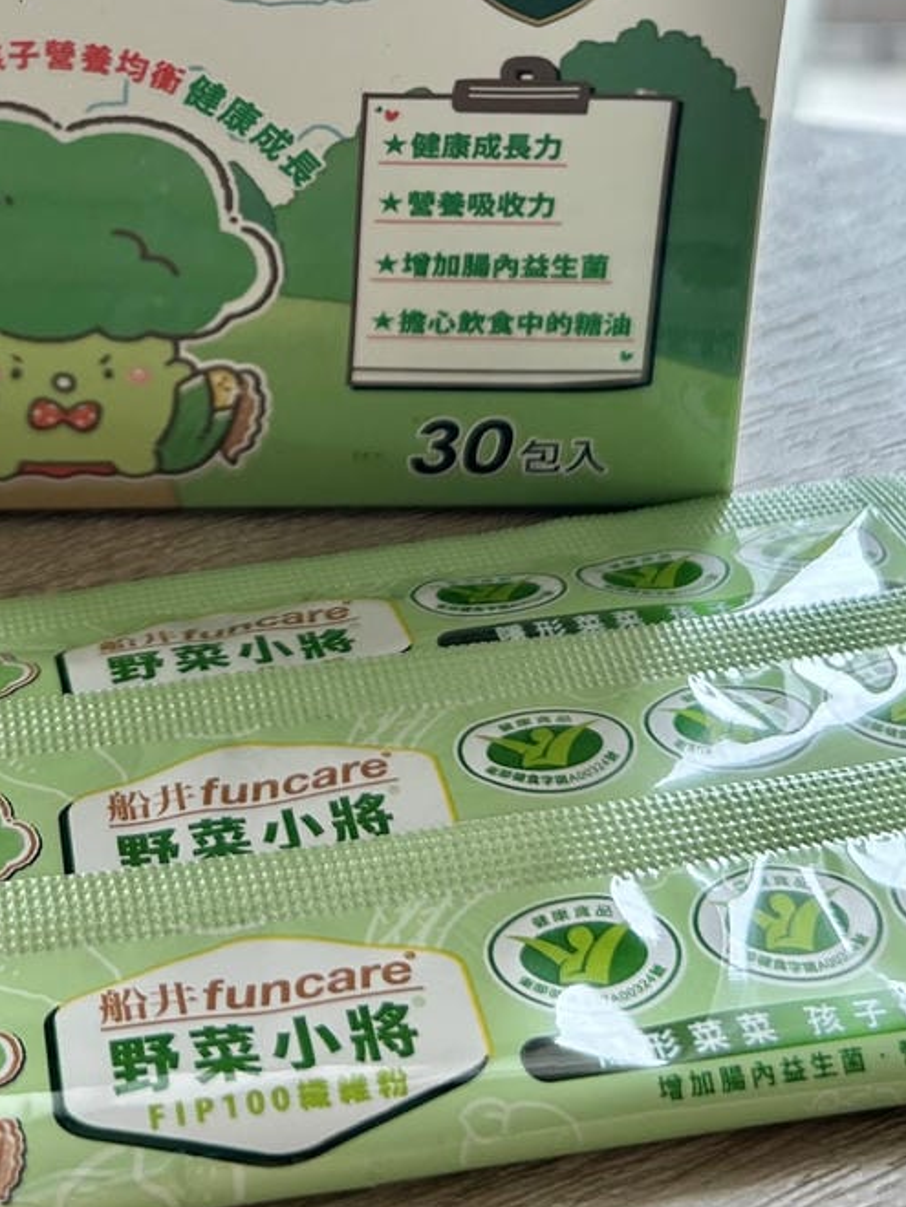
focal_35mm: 63
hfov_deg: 23.2
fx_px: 2199
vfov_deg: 29.6
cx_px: 335
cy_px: 146
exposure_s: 1/155
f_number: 1.5
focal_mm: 5.7
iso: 64
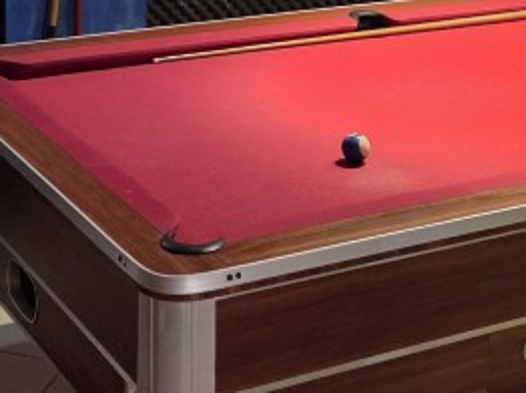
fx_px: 1366
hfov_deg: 21.8
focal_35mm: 90
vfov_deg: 15.3
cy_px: -176
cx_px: 235
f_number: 1.8
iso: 1250
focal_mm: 5.4
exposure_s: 1/100
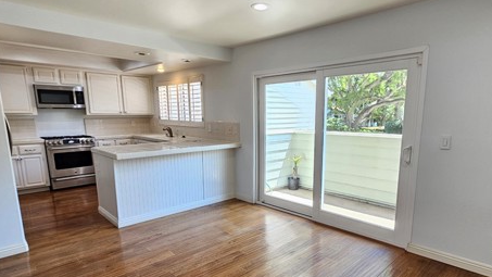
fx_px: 261
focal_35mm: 20
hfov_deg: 86.3
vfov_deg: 55.3
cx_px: 274
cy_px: 171
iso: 80
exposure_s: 1/60
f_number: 2.2
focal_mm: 2.2
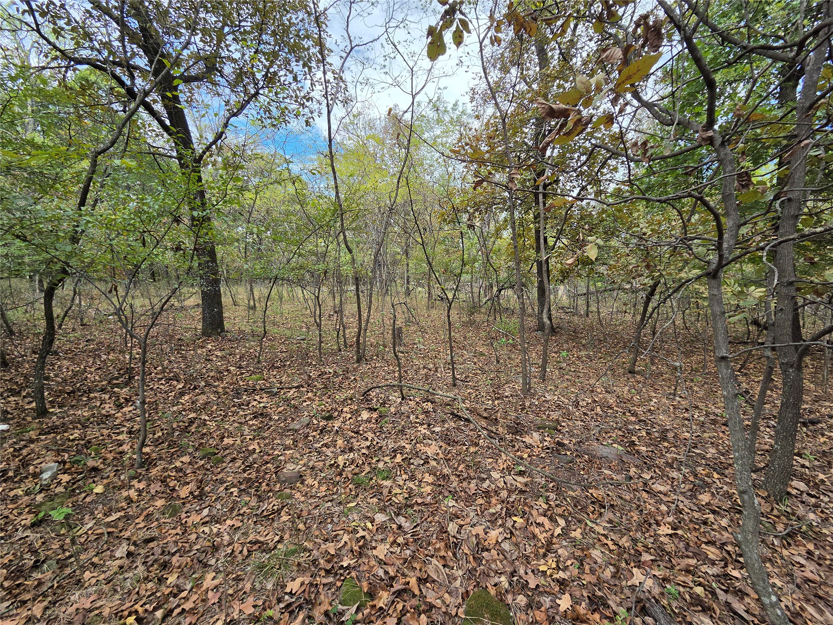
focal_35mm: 13
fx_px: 313
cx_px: 416
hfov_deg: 106.2
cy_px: 312
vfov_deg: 89.9
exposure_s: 1/1286
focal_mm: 2.2
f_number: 2.2
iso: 100
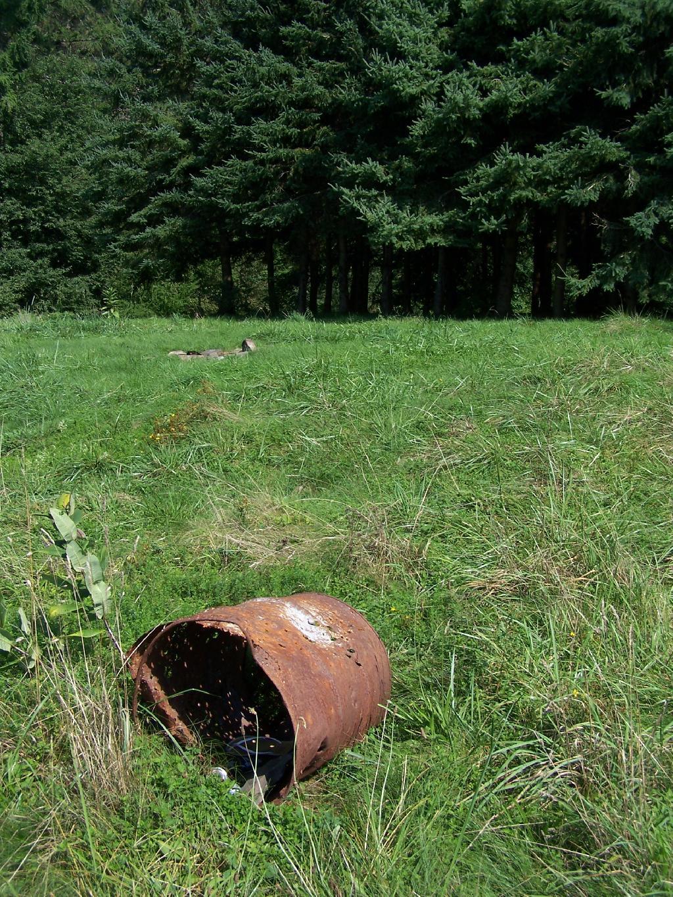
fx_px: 985
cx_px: 336
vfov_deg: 49.0
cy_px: 448
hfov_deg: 37.7
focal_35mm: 38
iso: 80
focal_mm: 6.3
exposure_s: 1/640
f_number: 4
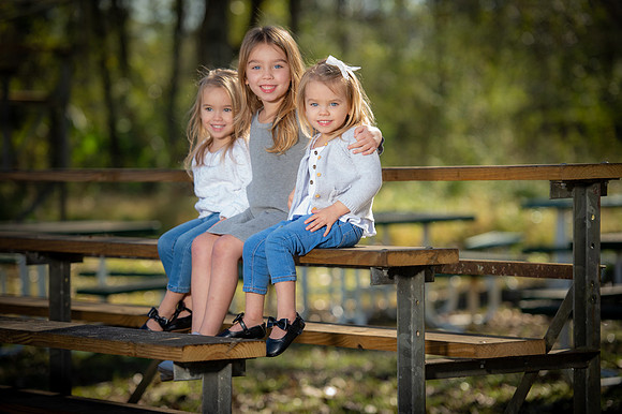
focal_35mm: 135
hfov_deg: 15.2
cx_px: 311
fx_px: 2331
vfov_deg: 10.1
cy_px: 207
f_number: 2.8
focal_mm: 135
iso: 50
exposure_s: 1/250
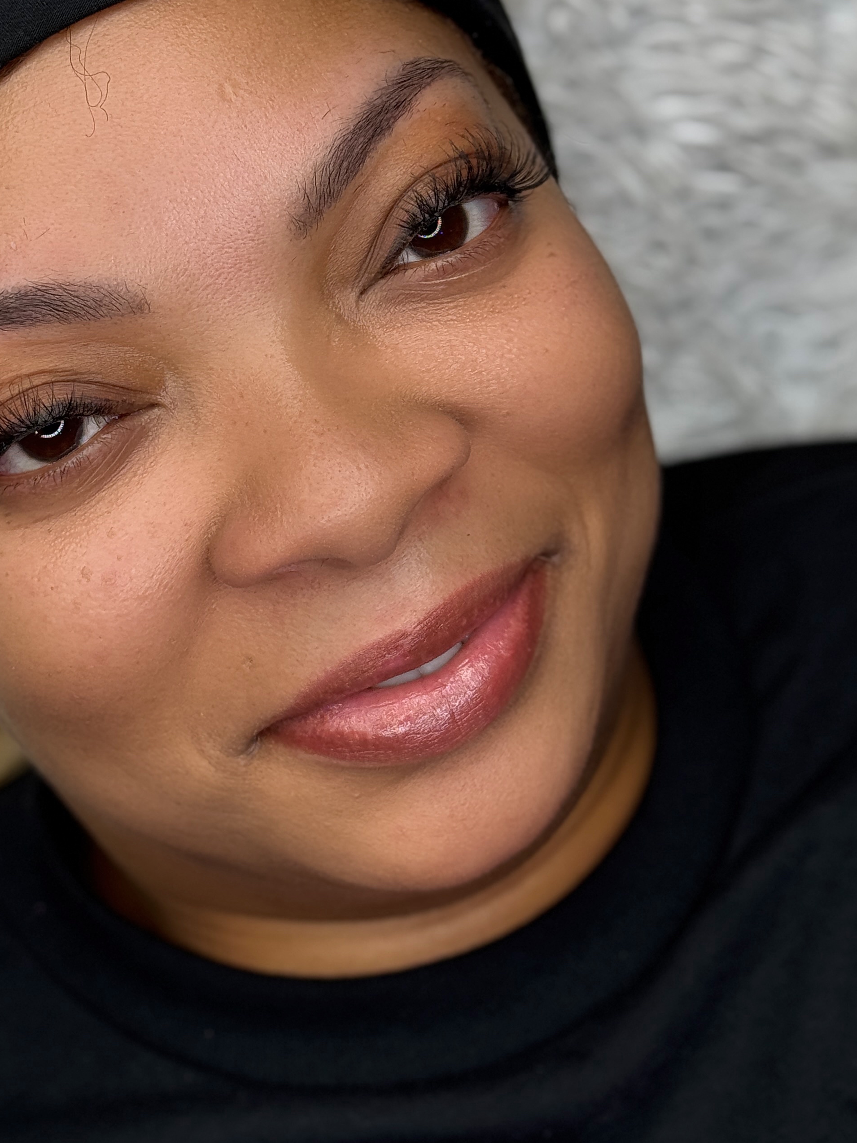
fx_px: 2509
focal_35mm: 76
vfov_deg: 25.5
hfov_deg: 19.3
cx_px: 302
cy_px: 335
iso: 64
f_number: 1.78
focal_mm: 6.76
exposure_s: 1/588
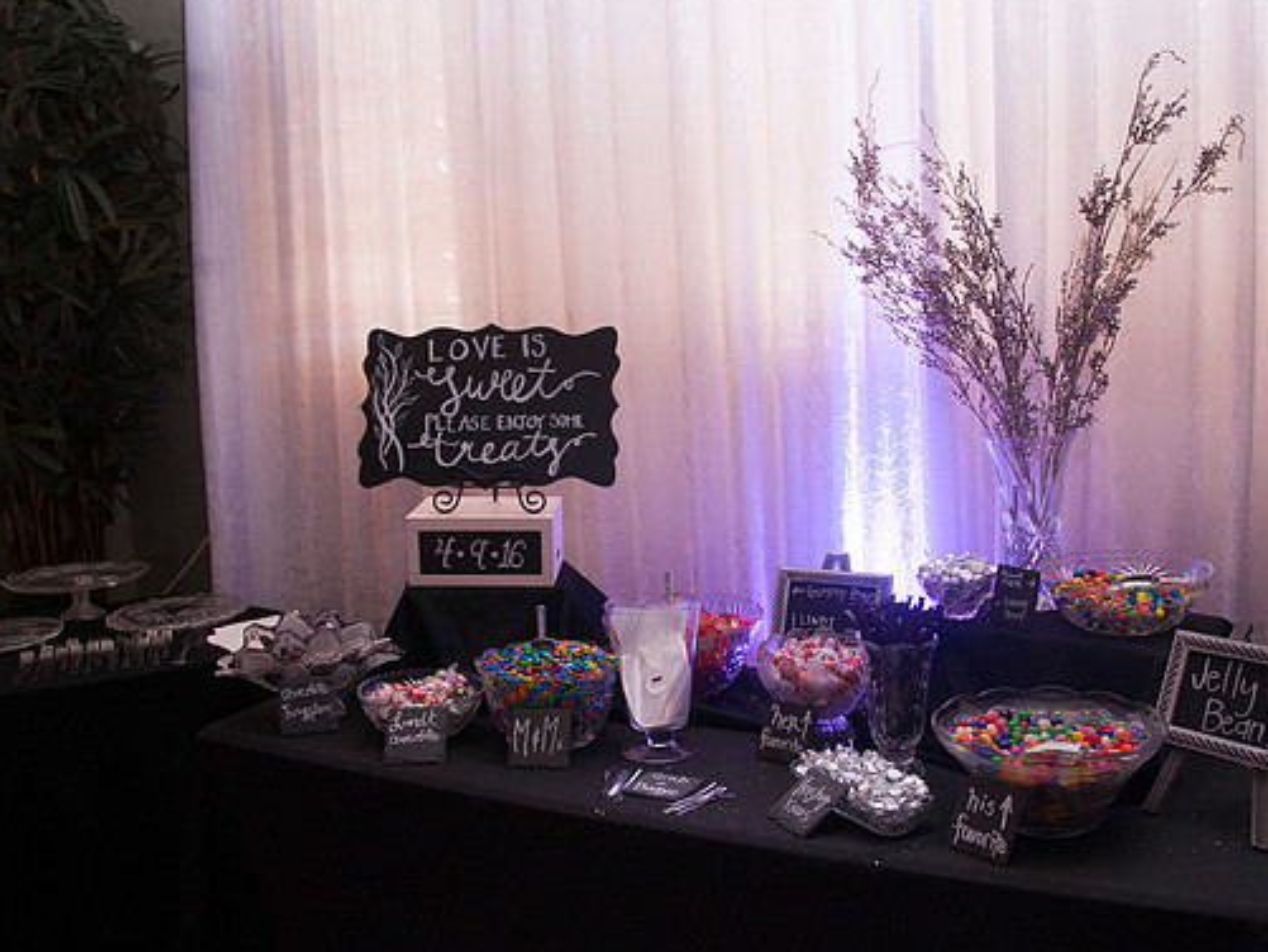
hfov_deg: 59.8
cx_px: 711
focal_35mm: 30
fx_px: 1099
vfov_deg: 46.8
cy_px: 470
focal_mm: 18
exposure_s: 1/30
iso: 800
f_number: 4
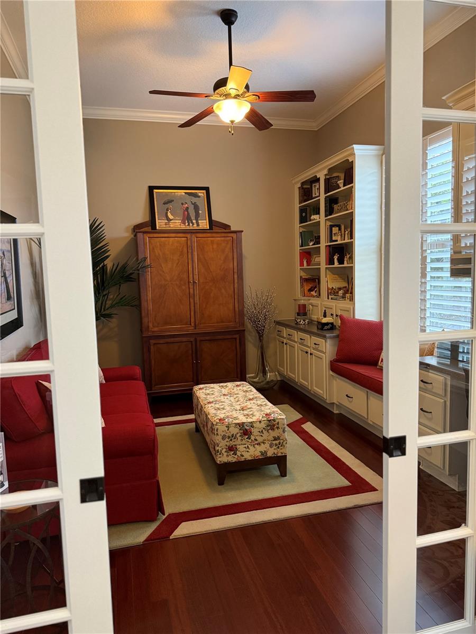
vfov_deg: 71.6
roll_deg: +1.4
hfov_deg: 56.8
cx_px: 238
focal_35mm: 24
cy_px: 317
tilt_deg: -5.0
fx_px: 440
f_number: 1.78
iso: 400
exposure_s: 1/60
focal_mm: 6.76
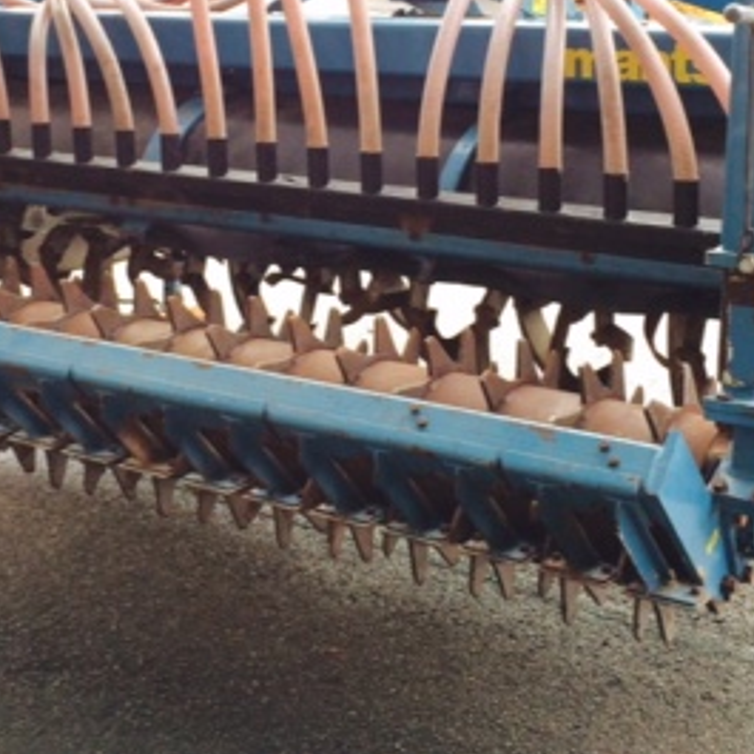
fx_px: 1577
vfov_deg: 26.4
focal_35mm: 64
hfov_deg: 26.8
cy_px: 159
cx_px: 302
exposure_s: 1/120
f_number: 2.2
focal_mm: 4.12
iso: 64
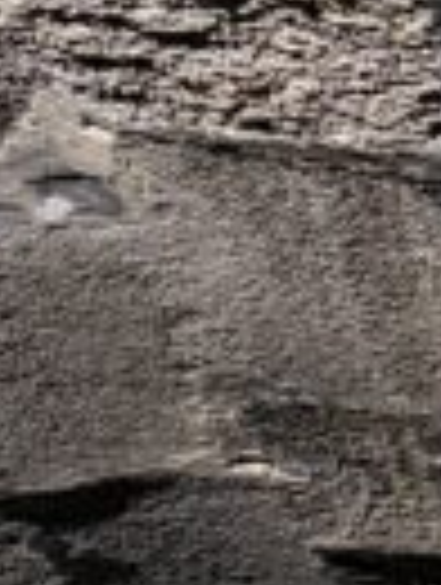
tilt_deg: +0.6
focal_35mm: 189
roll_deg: +1.1
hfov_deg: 7.9
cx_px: 392
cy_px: 1125
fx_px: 3200
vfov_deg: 9.8
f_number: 1.78
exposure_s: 1/30
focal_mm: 6.76
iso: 1250
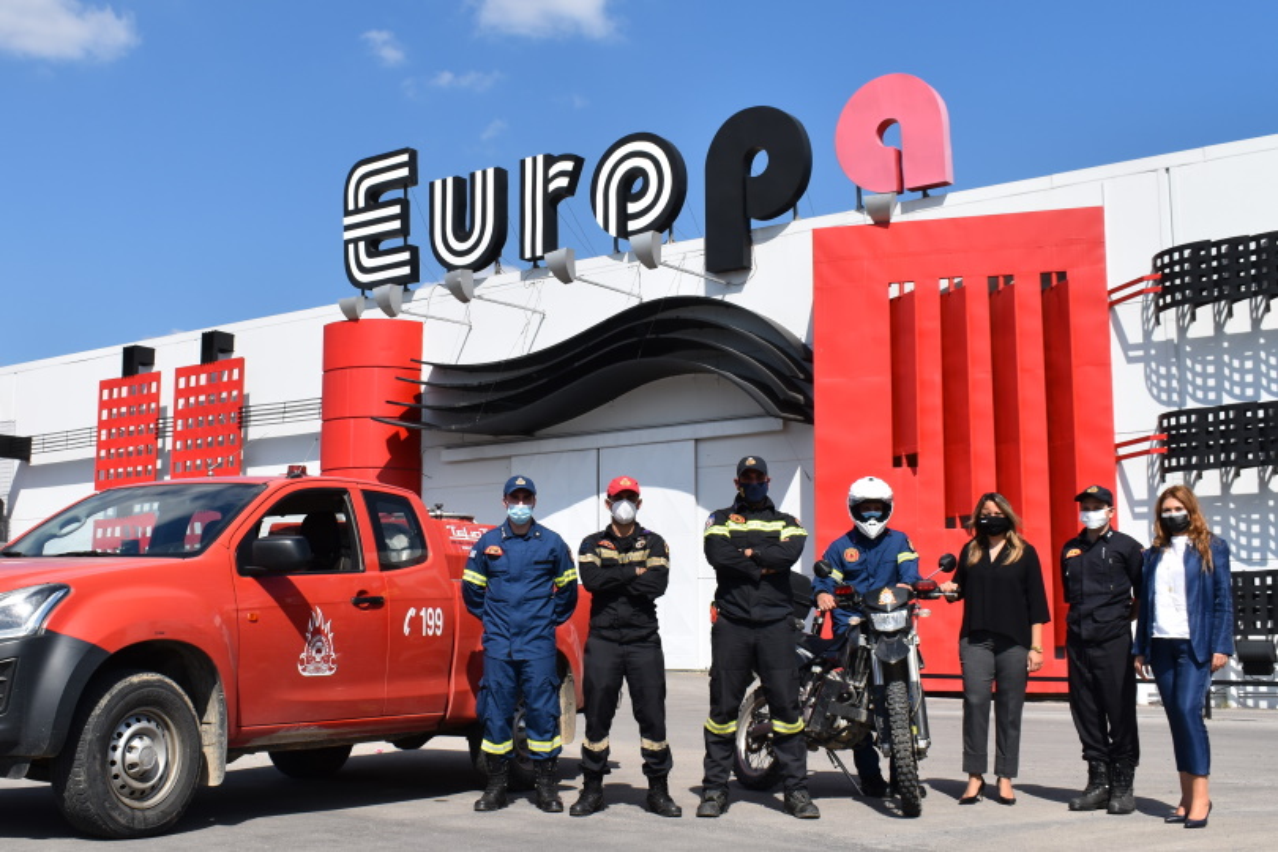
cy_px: 426
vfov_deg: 40.0
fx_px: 1171
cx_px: 639
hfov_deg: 57.2
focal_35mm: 33
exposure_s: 1/320
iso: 100
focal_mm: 22
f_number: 9
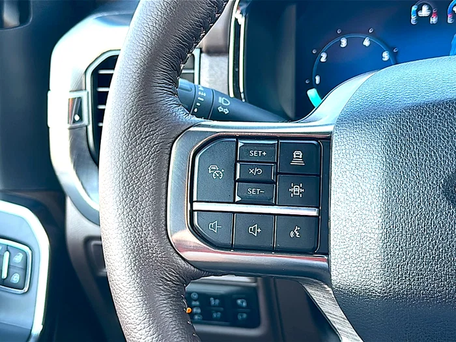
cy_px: 171
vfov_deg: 34.3
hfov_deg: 44.8
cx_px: 228
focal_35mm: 42
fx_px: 553
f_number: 1.78
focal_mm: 6.86
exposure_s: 1/135
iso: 100
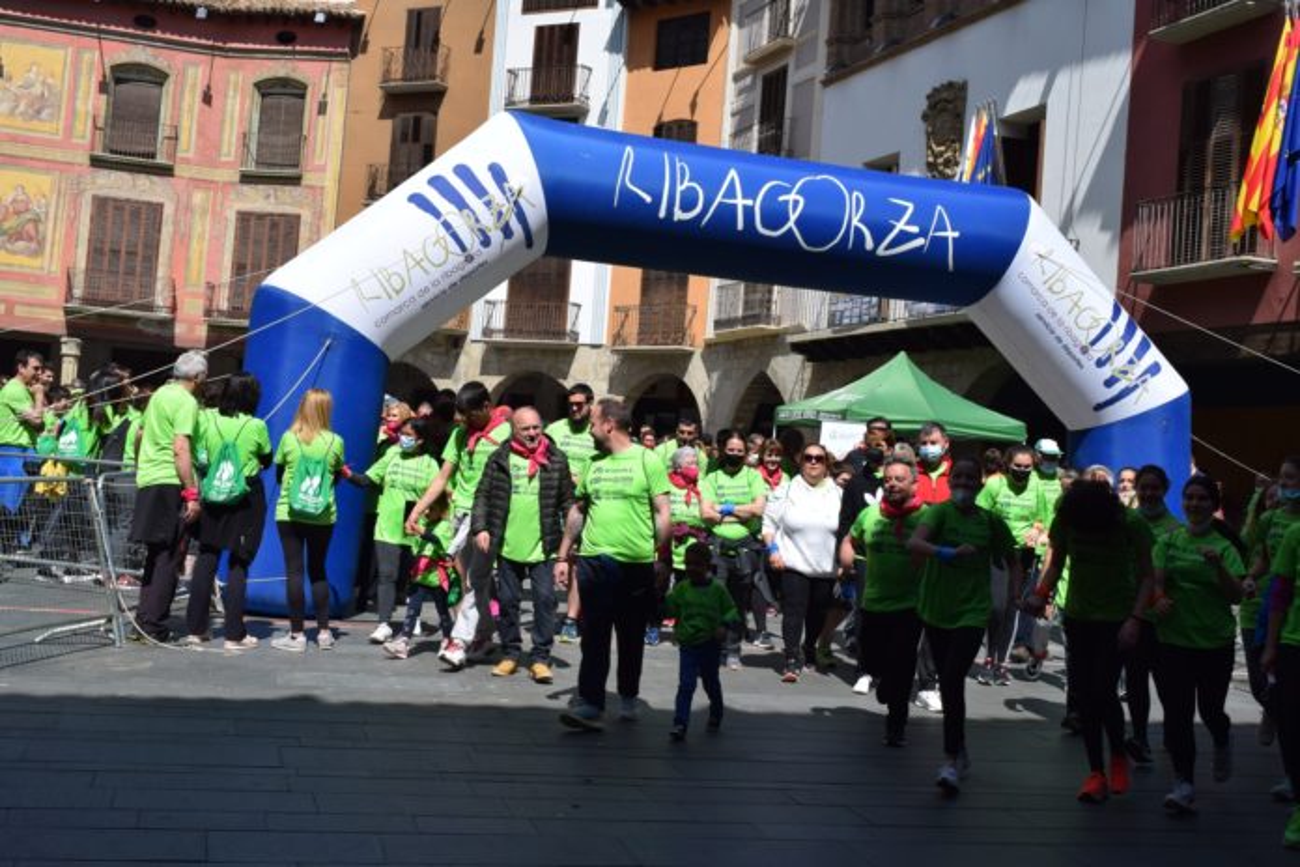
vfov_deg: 28.9
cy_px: 434
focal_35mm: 46
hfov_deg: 42.3
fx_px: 1679
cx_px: 650
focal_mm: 31
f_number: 11
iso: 200
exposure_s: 1/500
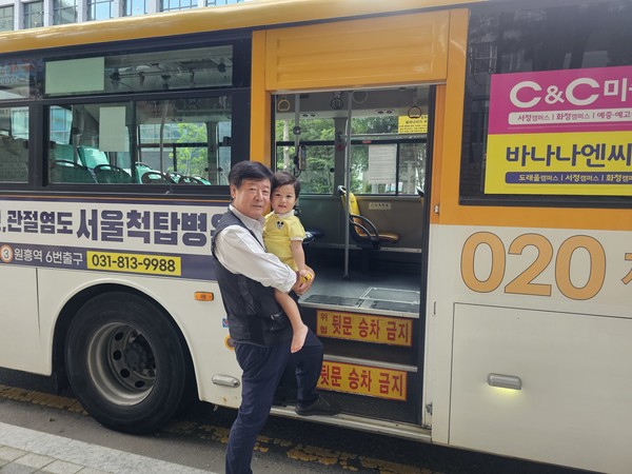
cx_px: 316
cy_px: 237
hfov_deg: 73.9
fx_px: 420
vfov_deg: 58.9
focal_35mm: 23
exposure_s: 1/180
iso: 160
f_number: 1.7
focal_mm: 6.3
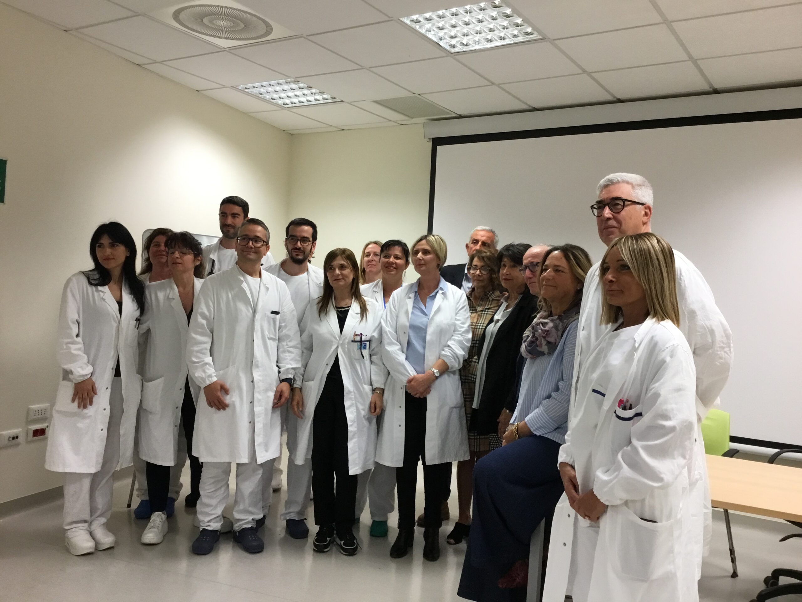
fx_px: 718
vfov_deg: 45.4
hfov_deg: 58.4
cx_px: 401
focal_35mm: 31
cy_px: 301
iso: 64
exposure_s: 1/33
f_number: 2.4
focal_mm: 3.3
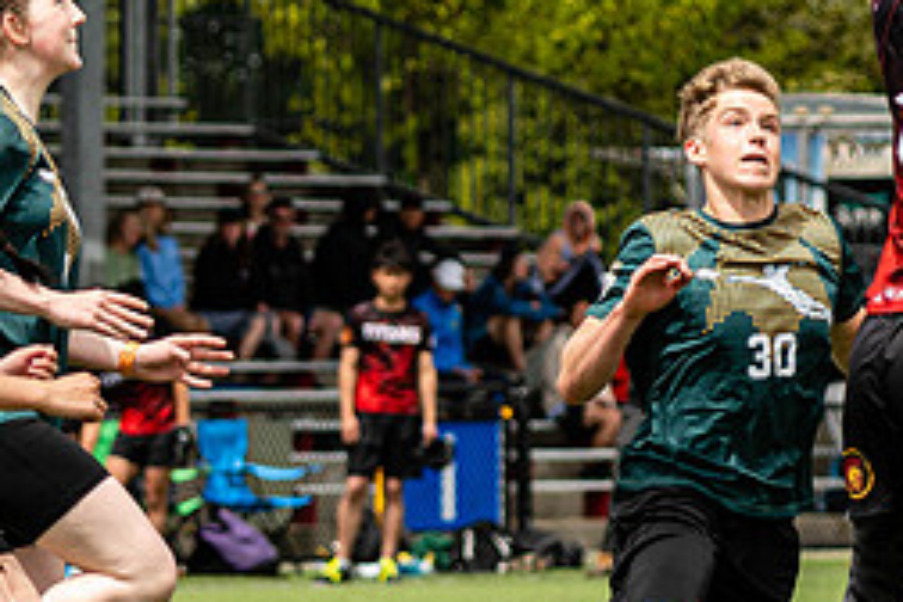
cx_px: 1021
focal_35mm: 426
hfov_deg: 4.8
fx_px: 10685
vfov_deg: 3.2
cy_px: 85
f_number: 2.8
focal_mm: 90
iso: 110
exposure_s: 1/1600
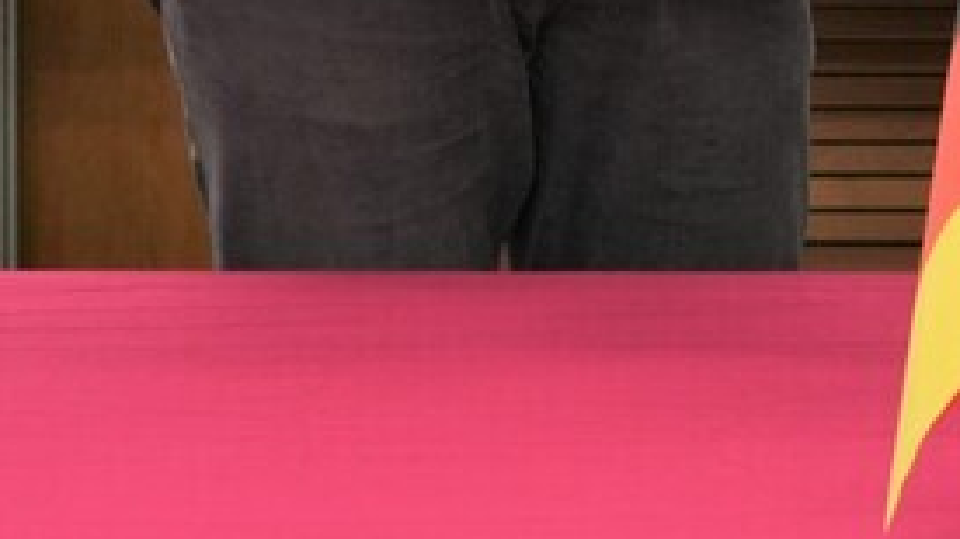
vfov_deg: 6.3
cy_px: -782
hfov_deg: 11.7
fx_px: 4631
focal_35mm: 182
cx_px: 936
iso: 2000
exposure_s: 1/125
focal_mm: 40
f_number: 6.7
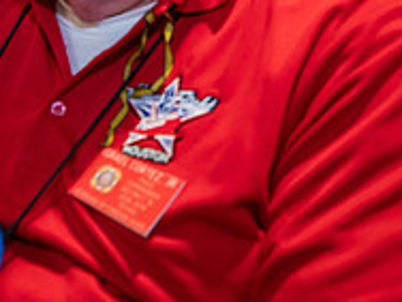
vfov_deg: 19.9
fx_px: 825
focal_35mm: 71
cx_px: -115
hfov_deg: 24.1
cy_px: -21
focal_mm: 24
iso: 1250
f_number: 4.5
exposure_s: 1/40
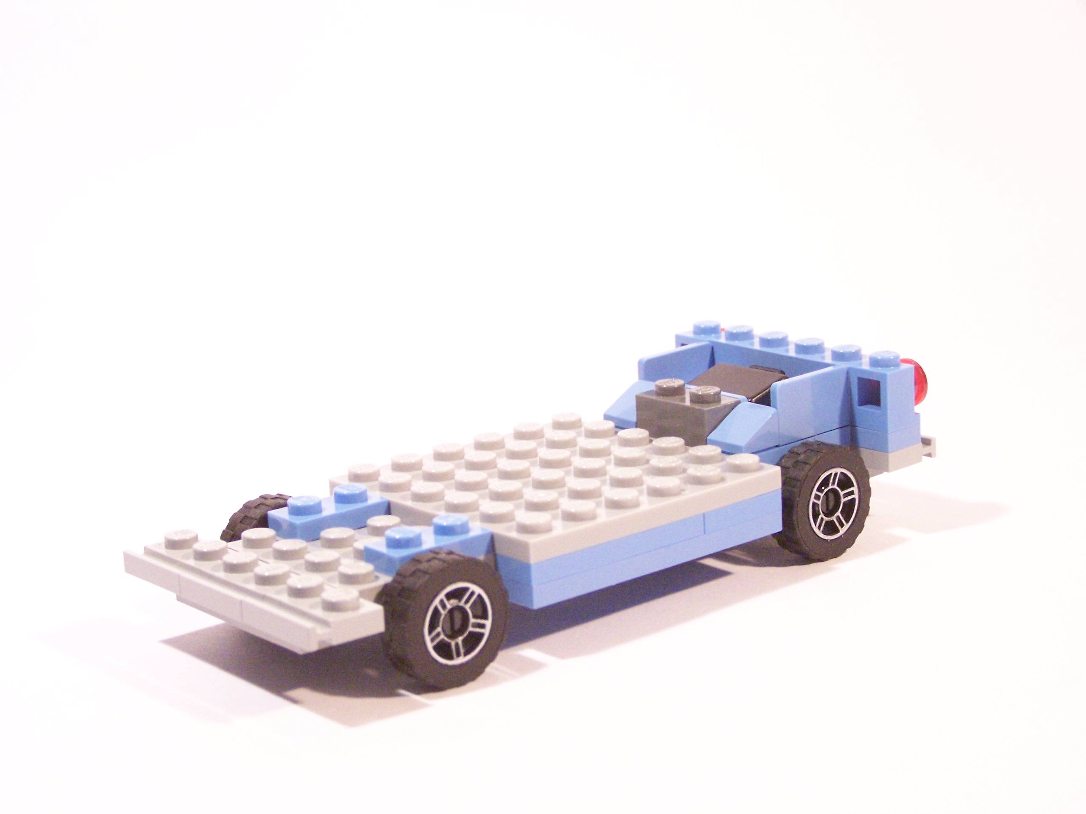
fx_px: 2102
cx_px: 543
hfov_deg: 29.0
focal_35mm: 67
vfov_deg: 21.9
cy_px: 407
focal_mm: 11.1
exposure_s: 1/30
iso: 400
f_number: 3.2
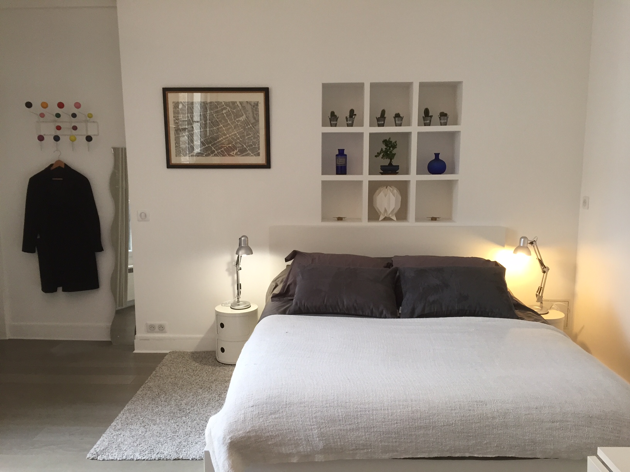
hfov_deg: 61.7
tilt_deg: -7.0
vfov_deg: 48.2
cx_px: 315
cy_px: 236
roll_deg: +1.2
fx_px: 528
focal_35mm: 29
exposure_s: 1/33
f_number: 2.2
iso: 64
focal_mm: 4.15
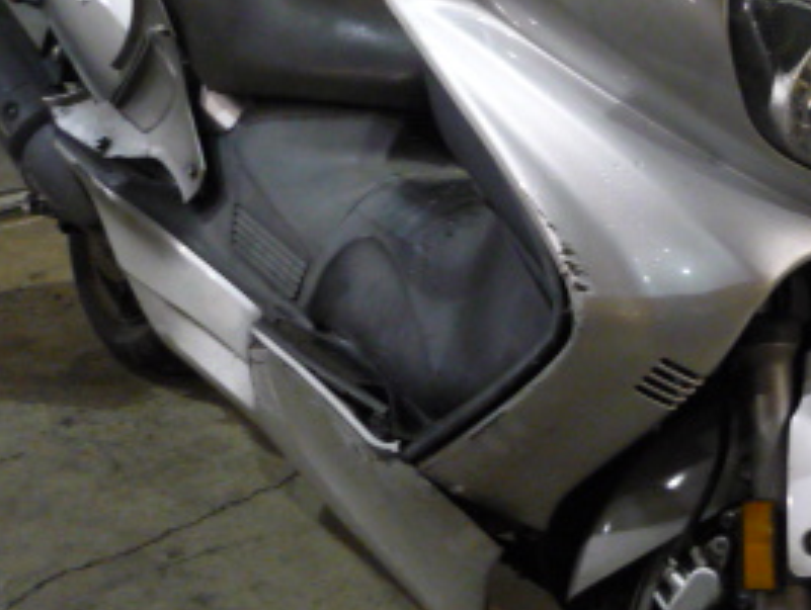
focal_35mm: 79
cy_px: 231
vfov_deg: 18.7
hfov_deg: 24.5
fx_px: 1853
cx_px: 550
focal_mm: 5.5
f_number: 2.8
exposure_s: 1/8
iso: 400
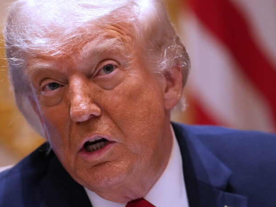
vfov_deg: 4.5
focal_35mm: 331
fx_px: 2639
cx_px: 131
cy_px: 103
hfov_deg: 6.0
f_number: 3.2
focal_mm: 200
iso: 3200
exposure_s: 1/160
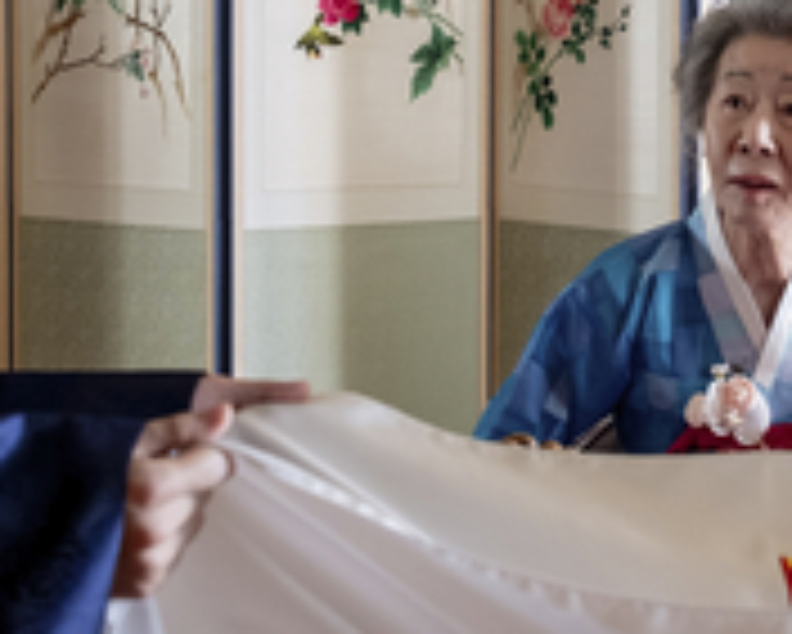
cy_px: 146
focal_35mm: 149
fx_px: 3495
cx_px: 734
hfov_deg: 12.8
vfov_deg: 10.4
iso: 500
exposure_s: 1/80
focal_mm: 33
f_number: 4
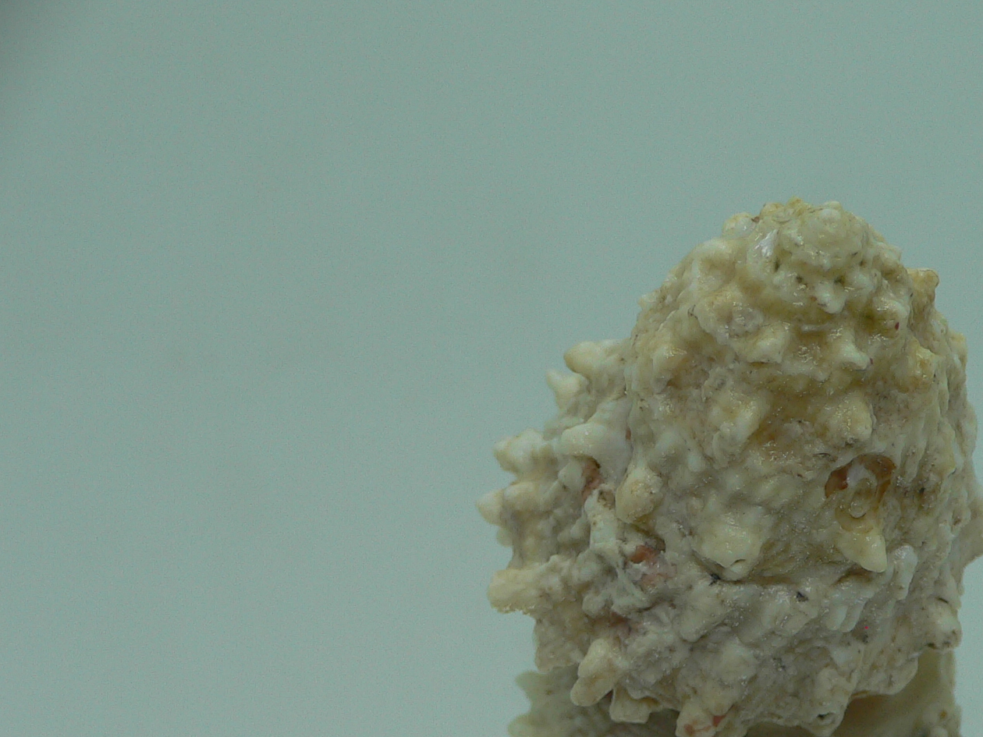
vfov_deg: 25.9
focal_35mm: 56
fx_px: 1590
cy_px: 512
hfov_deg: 33.4
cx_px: 779
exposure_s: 1/60
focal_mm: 4.6
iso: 80
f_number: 2.8
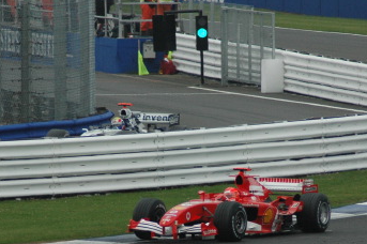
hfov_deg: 2.5
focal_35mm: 839
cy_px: 199
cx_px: 168
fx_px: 8545
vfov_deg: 1.6
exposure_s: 1/2500
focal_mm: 300
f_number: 7.1
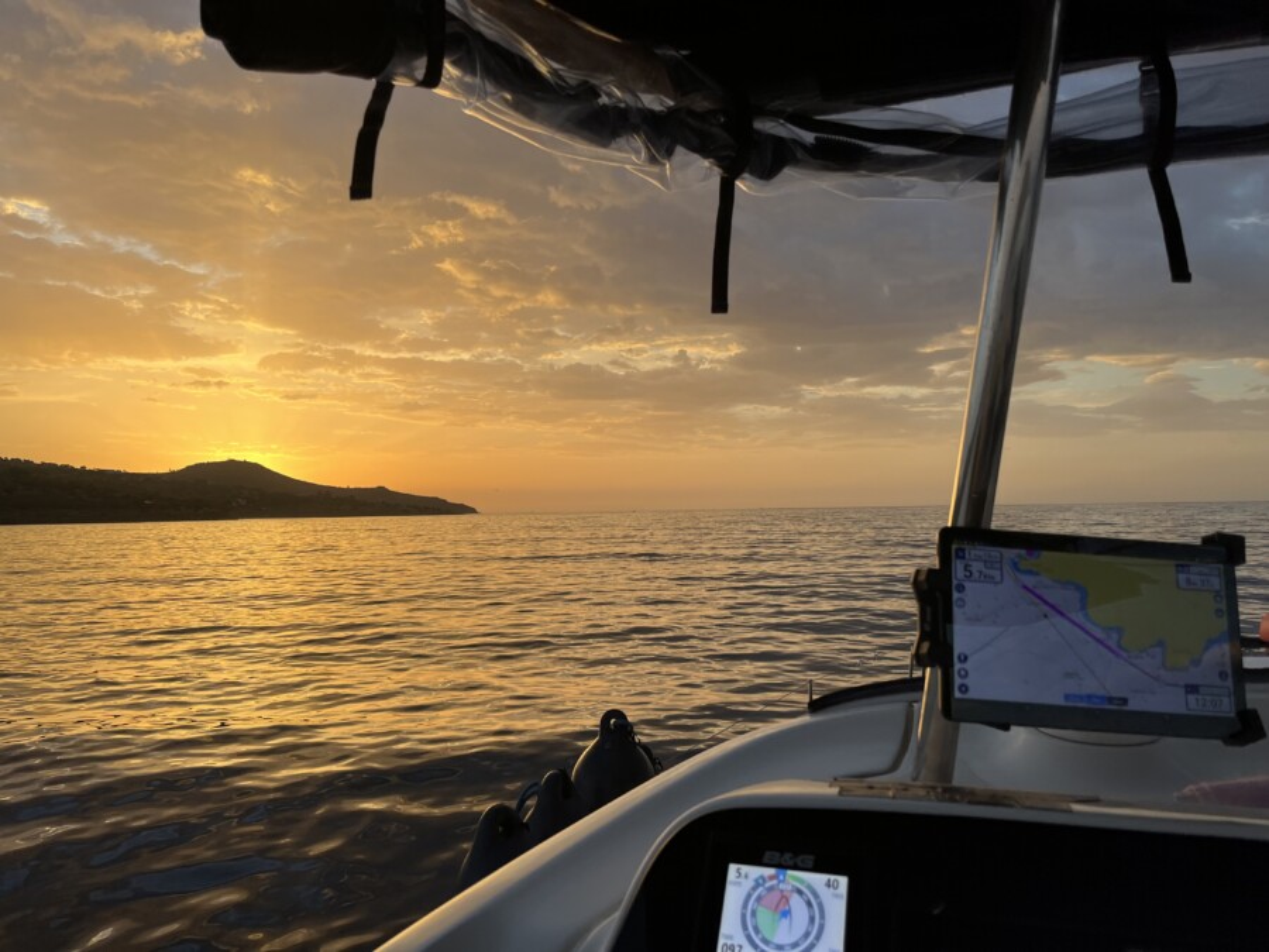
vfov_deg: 53.1
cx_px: 634
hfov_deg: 67.3
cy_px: 476
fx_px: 953
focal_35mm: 26
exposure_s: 1/751
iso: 50
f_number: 1.6
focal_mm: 5.1
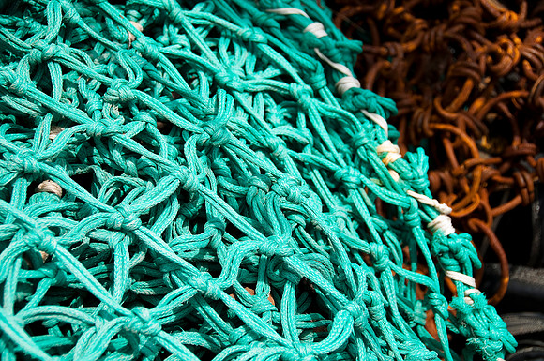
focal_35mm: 93
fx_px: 1403
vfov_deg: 14.7
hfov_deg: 21.9
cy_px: 180
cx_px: 272
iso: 200
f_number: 4.8
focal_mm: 62
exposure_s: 1/800
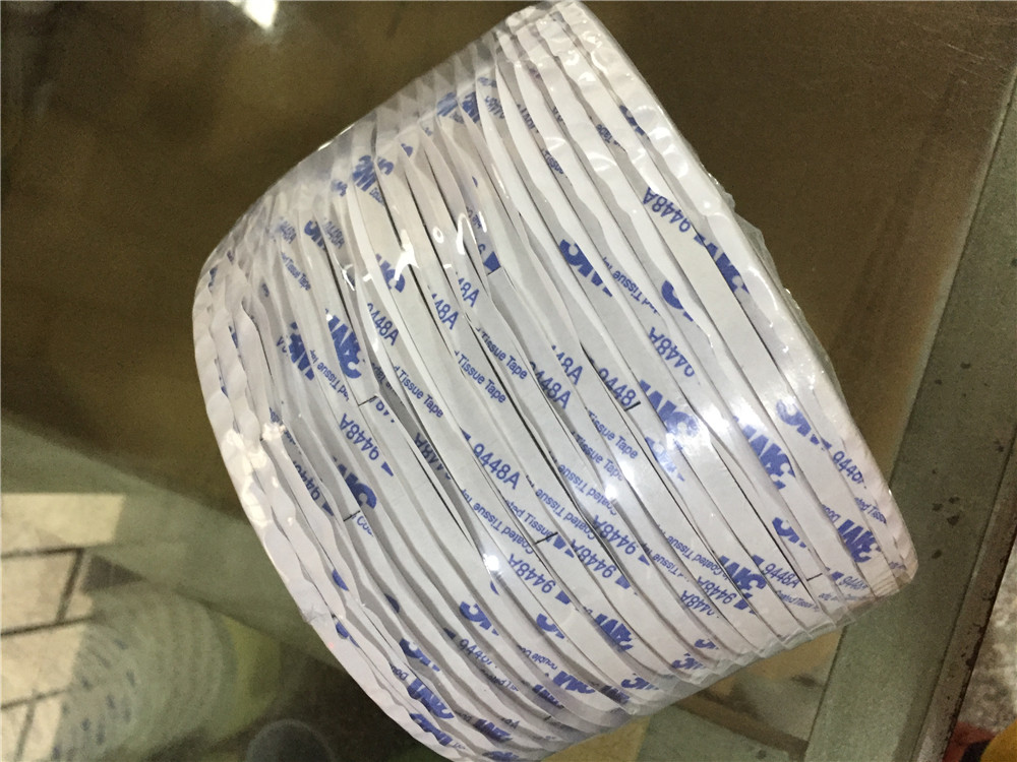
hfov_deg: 61.7
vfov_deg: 48.2
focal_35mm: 29
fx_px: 852
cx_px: 508
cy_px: 381
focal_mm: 4.15
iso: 250
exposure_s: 1/33
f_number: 2.2
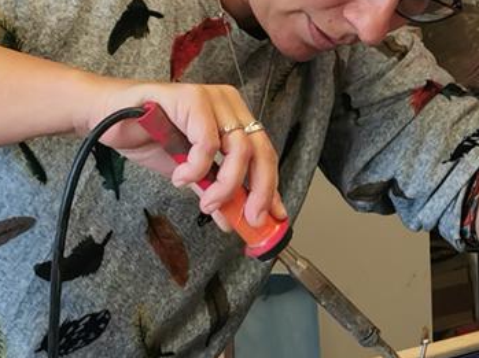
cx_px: 117
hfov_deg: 19.3
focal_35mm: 101
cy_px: 78
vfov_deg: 14.5
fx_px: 1396
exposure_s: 1/100
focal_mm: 5.56
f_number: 1.6
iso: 80
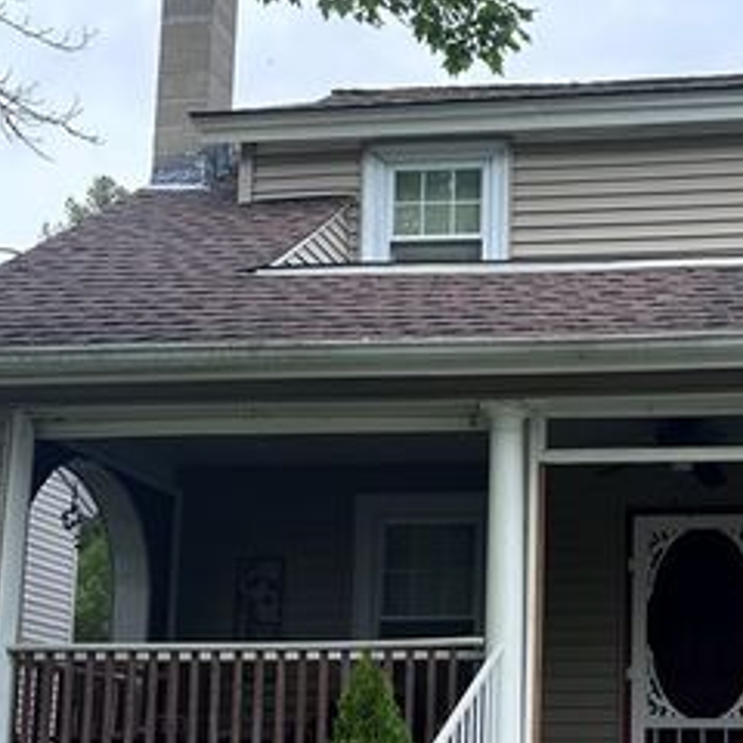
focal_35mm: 59
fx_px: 1433
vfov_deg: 28.4
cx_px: 709
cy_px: 611
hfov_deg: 27.7
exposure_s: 1/1751
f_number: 1.78
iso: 80
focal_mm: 6.86
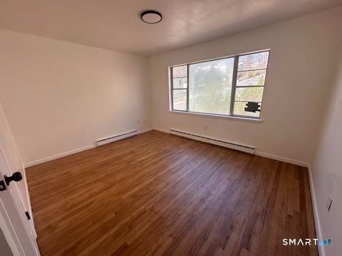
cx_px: 171
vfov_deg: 85.7
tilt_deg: -15.3
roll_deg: +1.1
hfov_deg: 102.1
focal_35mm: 14
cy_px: 128
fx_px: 138
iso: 40
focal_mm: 2.22
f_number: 2.2
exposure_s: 1/184
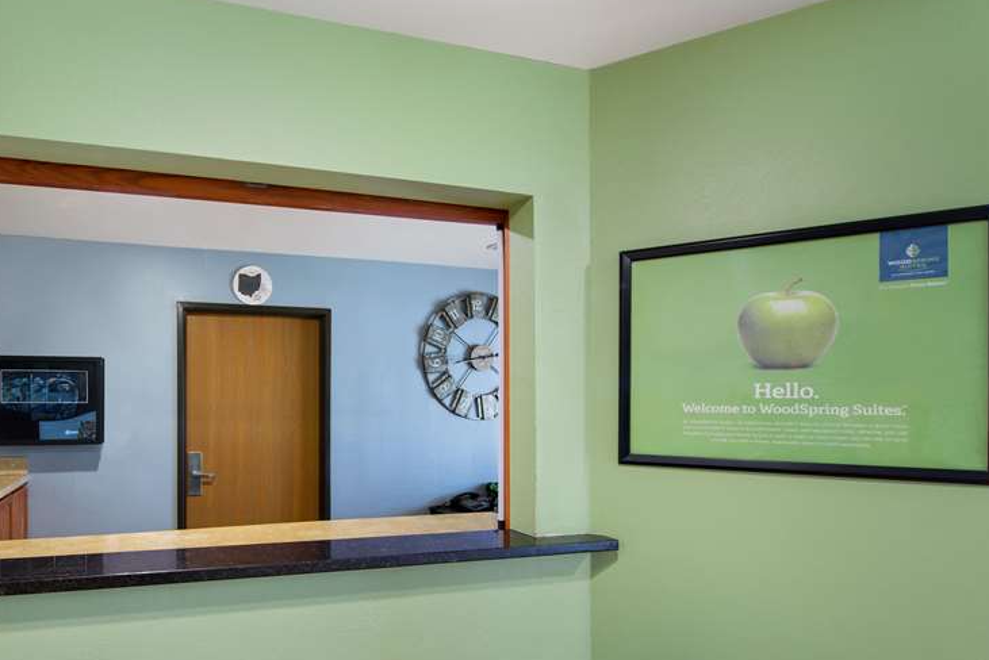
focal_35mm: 21
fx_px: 577
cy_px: 428
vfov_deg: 58.5
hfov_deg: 78.0
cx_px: 315
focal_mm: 15
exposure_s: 1/2
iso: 400
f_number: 8
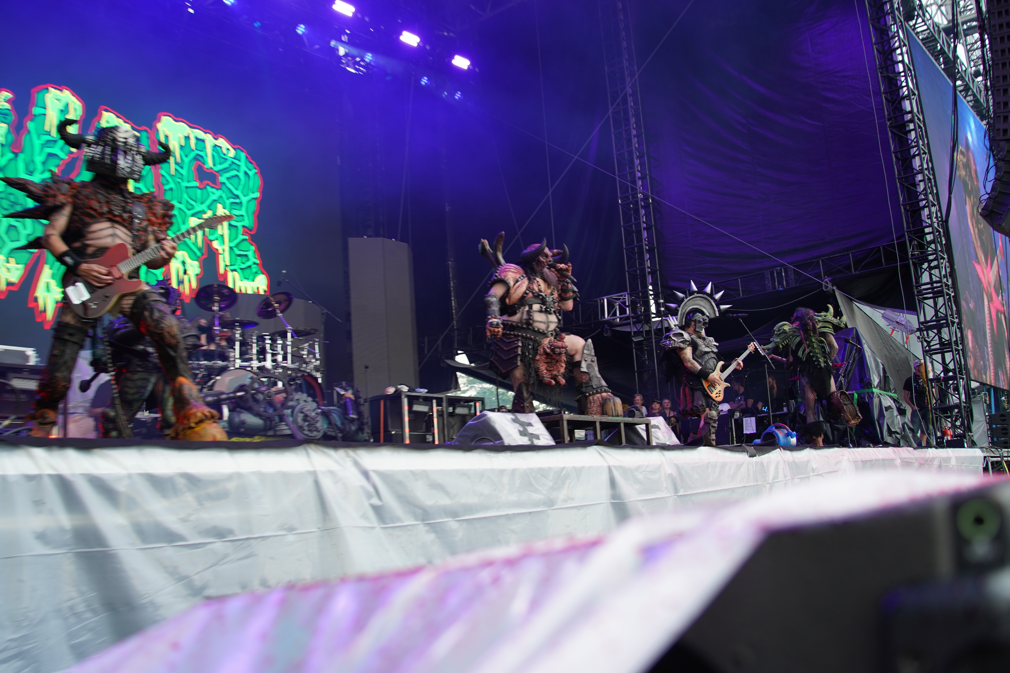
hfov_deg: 61.9
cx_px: 505
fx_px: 842
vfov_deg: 43.6
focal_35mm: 30
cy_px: 336
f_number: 4
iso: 250
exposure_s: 1/125
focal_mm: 30
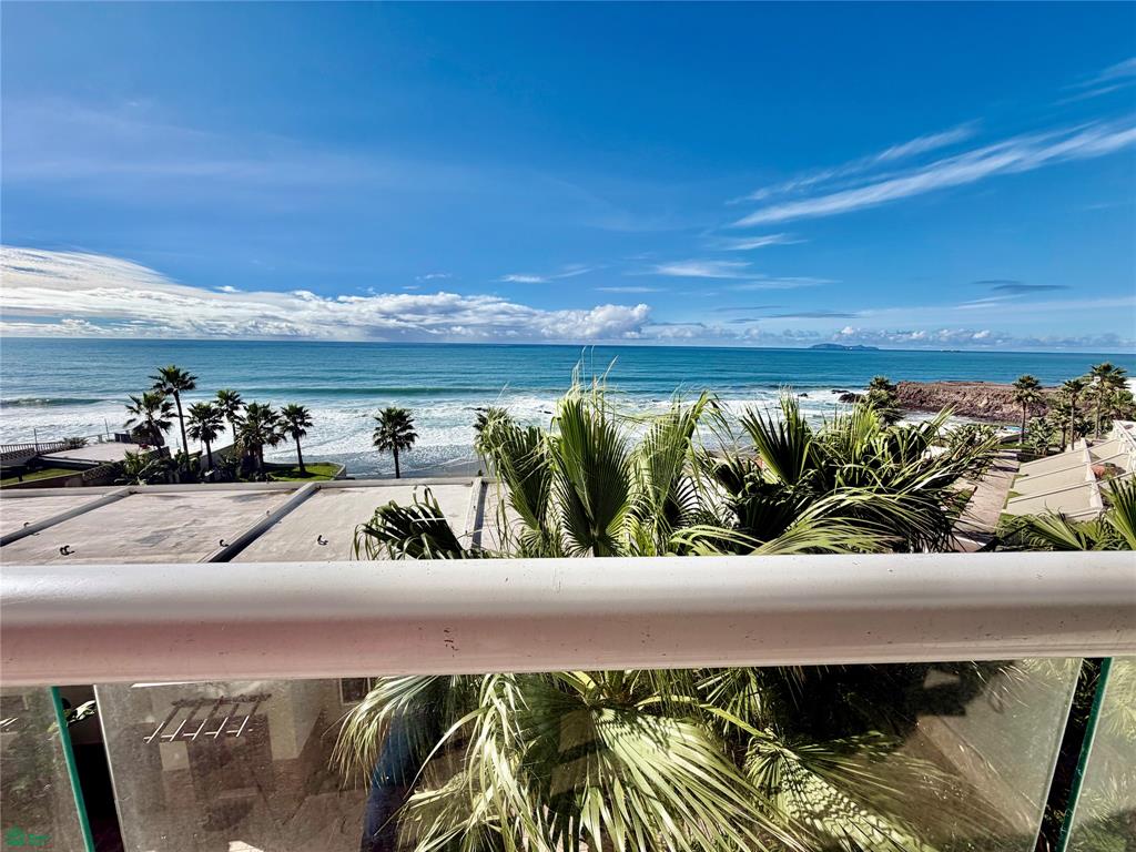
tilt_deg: -10.4
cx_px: 568
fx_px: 459
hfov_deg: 102.1
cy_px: 426
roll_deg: -0.5
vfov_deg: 85.7
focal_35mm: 14
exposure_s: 1/1497
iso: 20
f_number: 2.2
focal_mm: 2.22
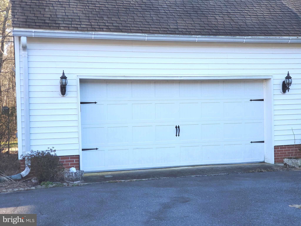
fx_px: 452
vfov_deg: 28.0
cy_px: 113
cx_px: 150
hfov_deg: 36.8
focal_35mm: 52
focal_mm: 6
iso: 50
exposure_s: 1/128
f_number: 2.4
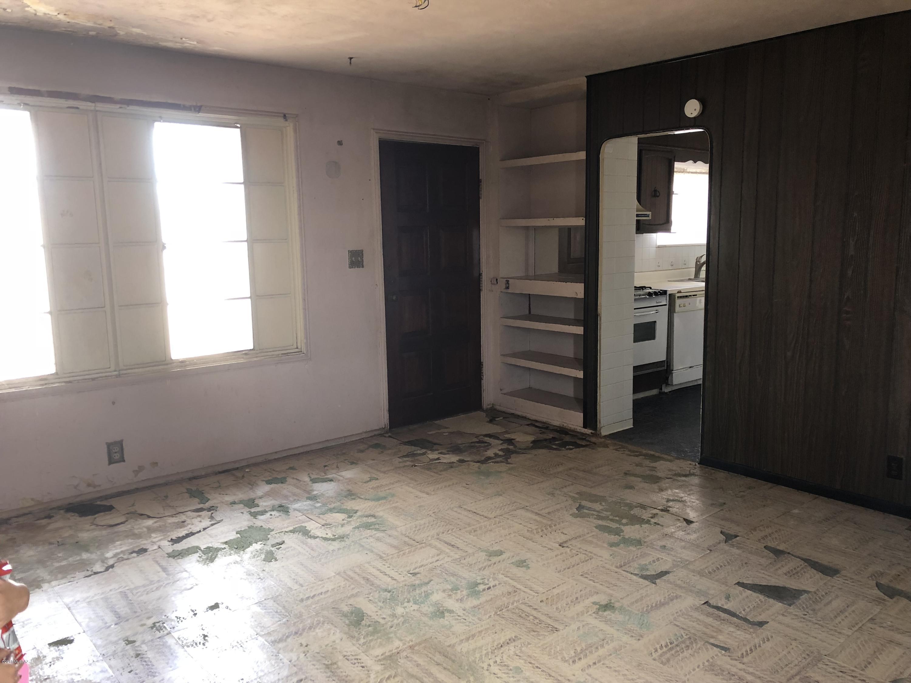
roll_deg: +1.5
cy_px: 342
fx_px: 737
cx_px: 456
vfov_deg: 49.7
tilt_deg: -8.8
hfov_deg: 63.4
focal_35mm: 28
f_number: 1.8
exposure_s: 1/15
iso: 40
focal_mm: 3.99
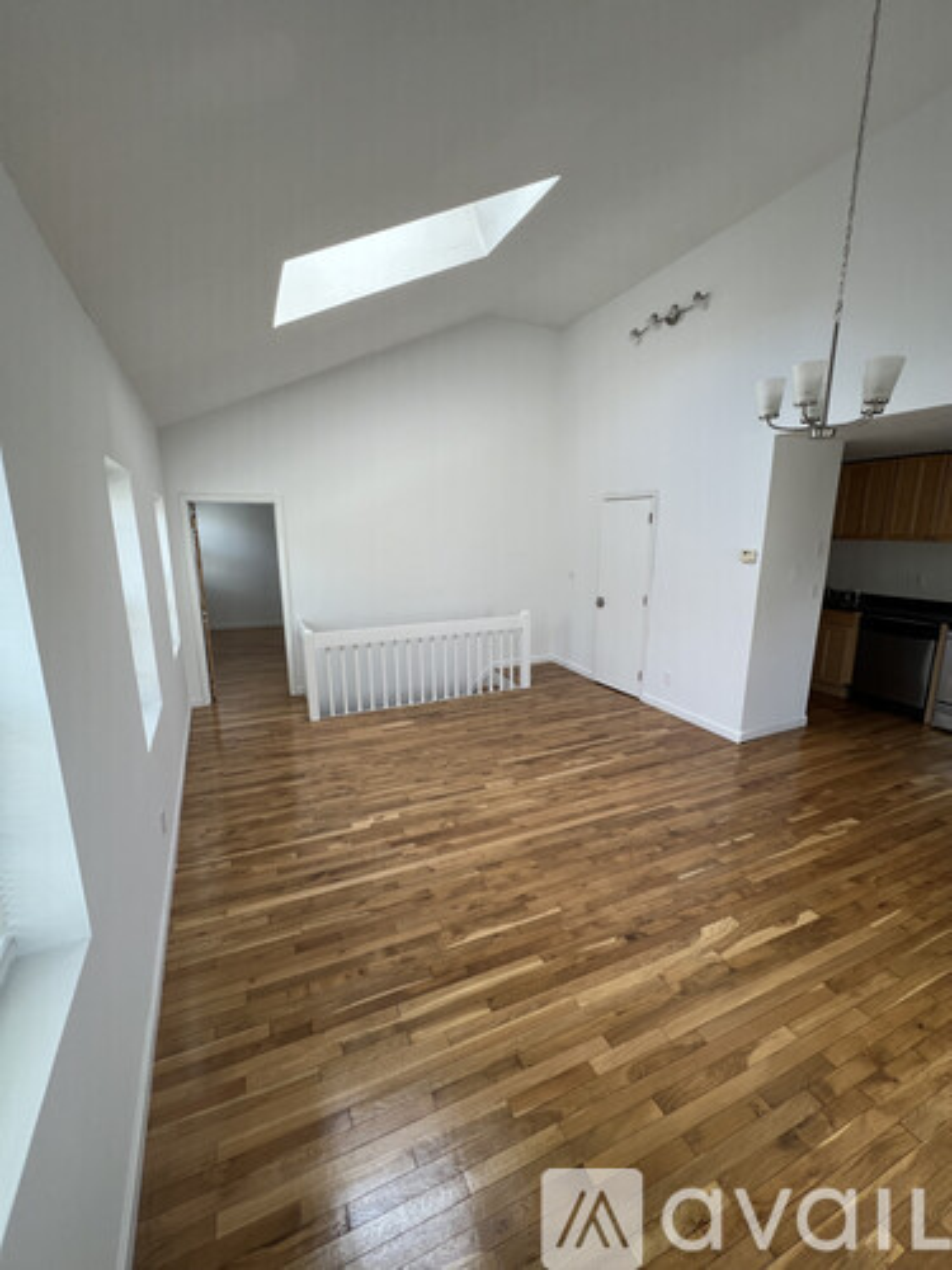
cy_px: 635
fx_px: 477
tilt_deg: -11.5
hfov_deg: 89.9
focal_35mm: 13
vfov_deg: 106.2
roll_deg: +0.3
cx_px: 476
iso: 32
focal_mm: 1.57
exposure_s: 1/99
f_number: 1.8
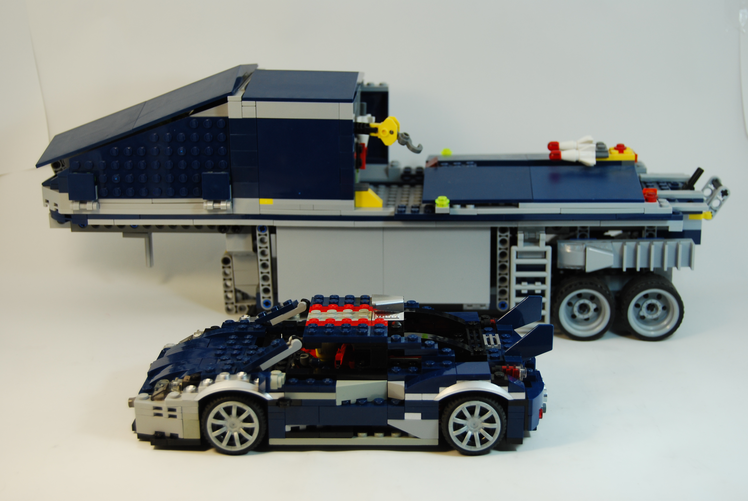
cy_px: 250
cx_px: 374
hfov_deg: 35.0
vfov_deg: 23.8
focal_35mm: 57
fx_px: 1186
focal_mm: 38
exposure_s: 1/80
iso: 200
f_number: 5
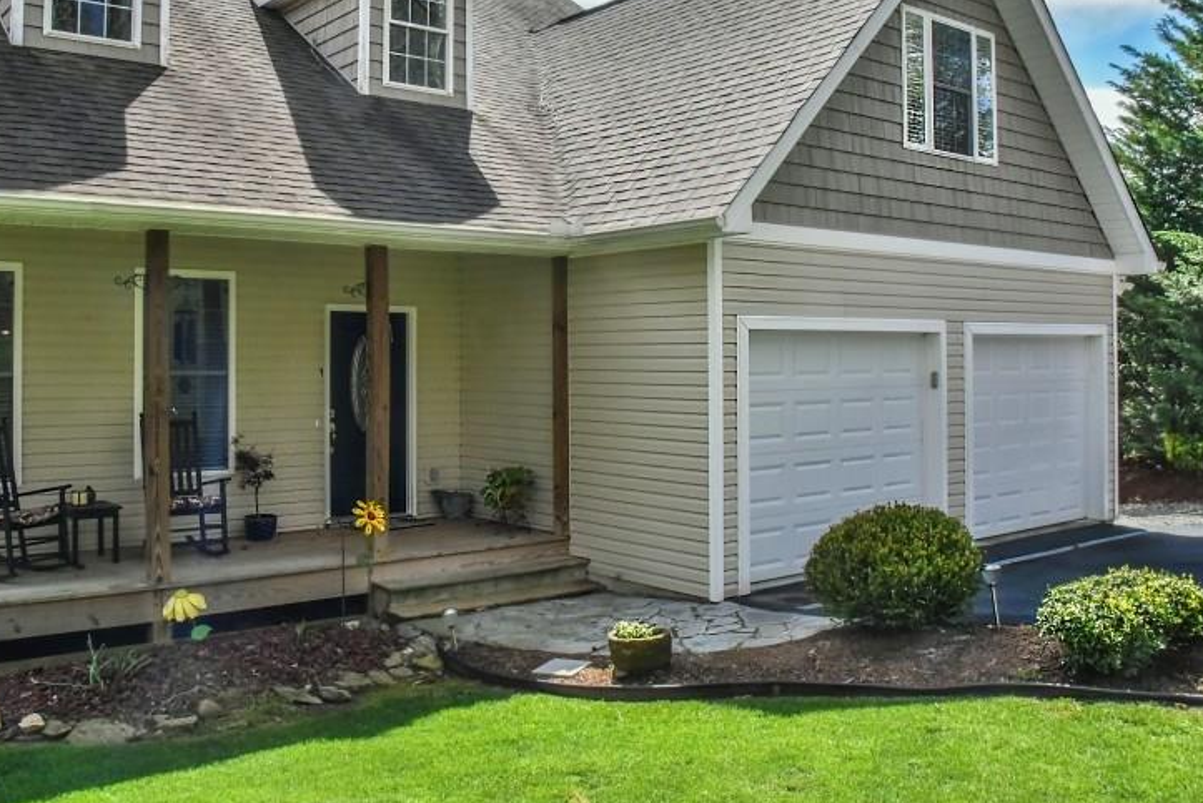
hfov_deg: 55.7
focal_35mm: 34
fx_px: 1137
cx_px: 564
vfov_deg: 38.8
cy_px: 321
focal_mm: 24
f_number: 18
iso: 4000
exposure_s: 1/320
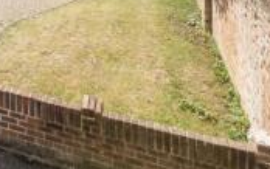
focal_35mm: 39
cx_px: 51
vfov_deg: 27.0
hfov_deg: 47.4
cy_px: -57
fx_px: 287
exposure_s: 1/800
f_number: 8
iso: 400
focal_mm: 14
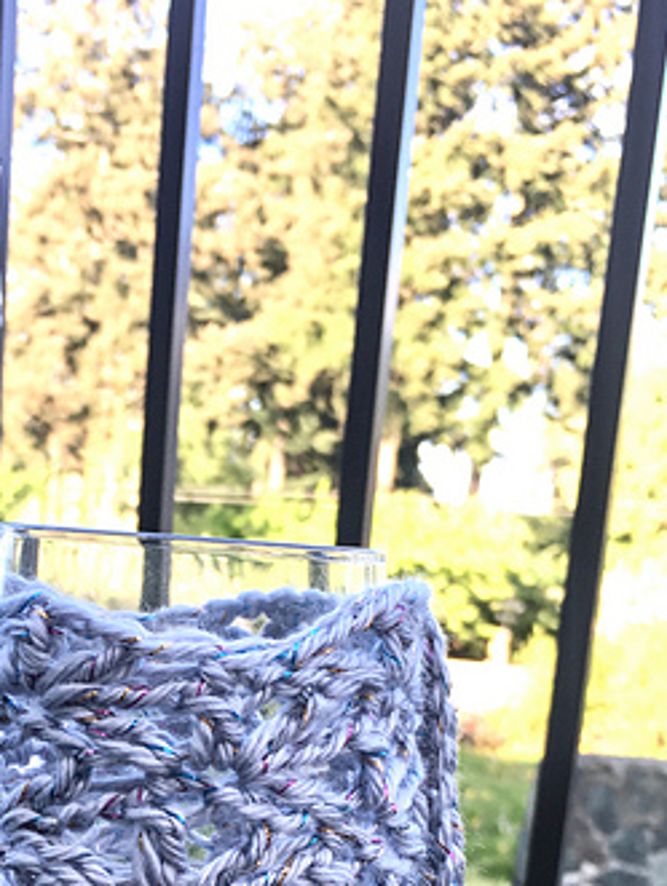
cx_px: 118
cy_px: 816
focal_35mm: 56
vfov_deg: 32.4
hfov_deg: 25.6
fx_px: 1436
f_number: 2.2
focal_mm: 4.15
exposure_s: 1/125
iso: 25
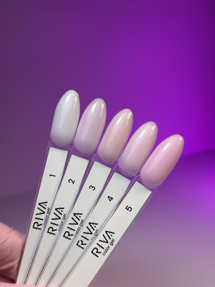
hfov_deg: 30.3
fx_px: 398
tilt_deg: -24.8
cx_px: 108
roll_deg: +0.6
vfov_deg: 39.7
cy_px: 144
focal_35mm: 48
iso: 64
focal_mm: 6.76
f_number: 1.78
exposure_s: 1/1883
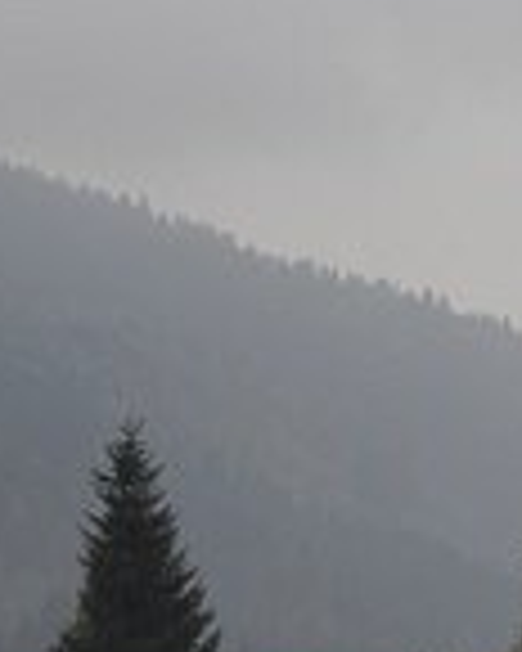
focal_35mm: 271
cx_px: 572
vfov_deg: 7.1
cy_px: 492
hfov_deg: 5.7
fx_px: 5234
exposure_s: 1/90
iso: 200
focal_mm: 45
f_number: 5
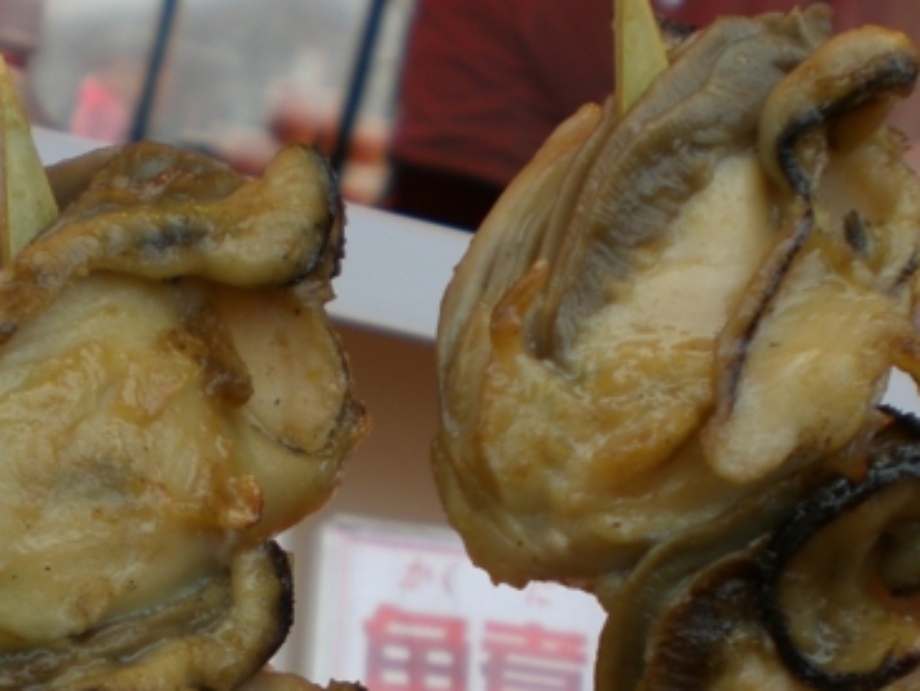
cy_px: 751
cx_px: 432
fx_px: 2207
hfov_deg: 23.5
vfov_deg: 17.2
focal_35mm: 83
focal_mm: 6.3
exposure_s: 1/200
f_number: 3.1
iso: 50
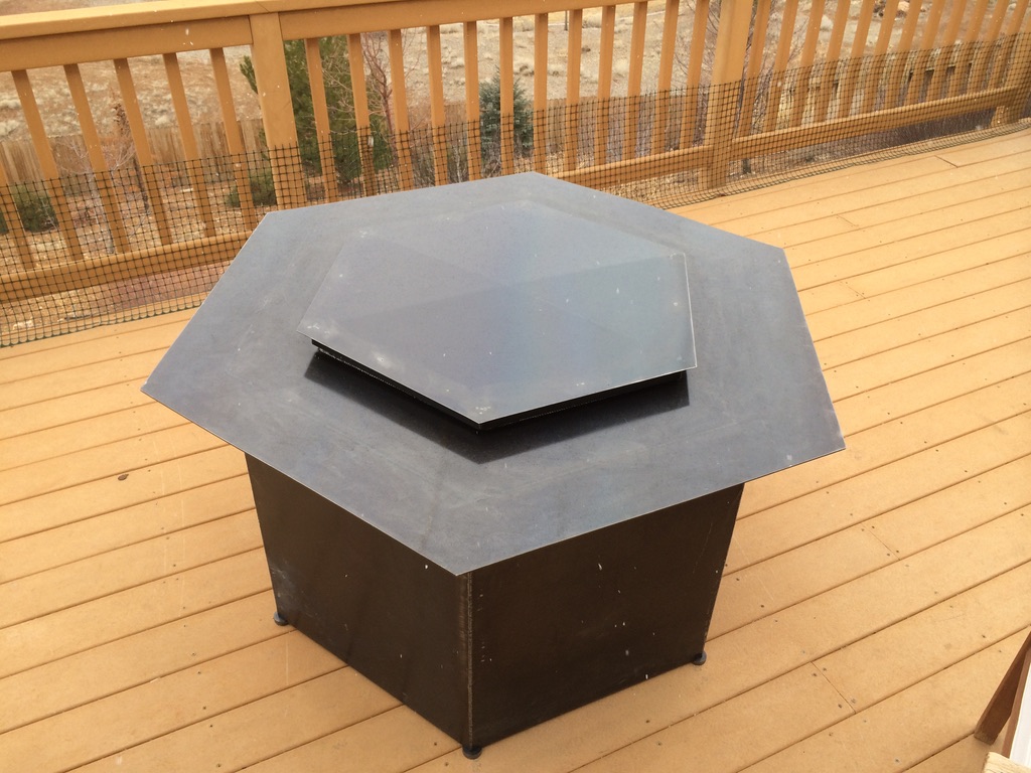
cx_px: 516
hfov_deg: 60.0
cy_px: 386
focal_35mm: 30
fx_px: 894
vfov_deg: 46.8
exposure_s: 1/345
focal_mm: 4.12
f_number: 2.2
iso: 32
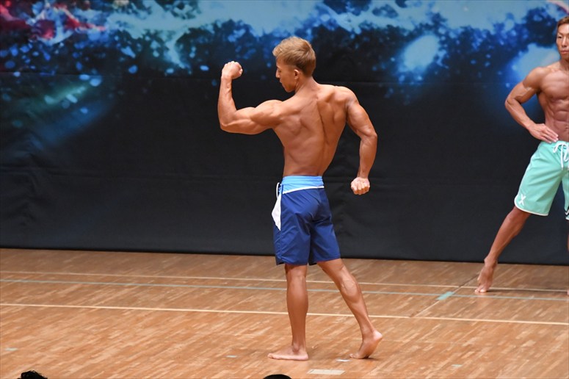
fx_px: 4502
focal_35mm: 285
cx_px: 284
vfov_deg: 4.8
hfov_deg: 7.2
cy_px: 190
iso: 8000
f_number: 5.6
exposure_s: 1/400
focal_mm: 190
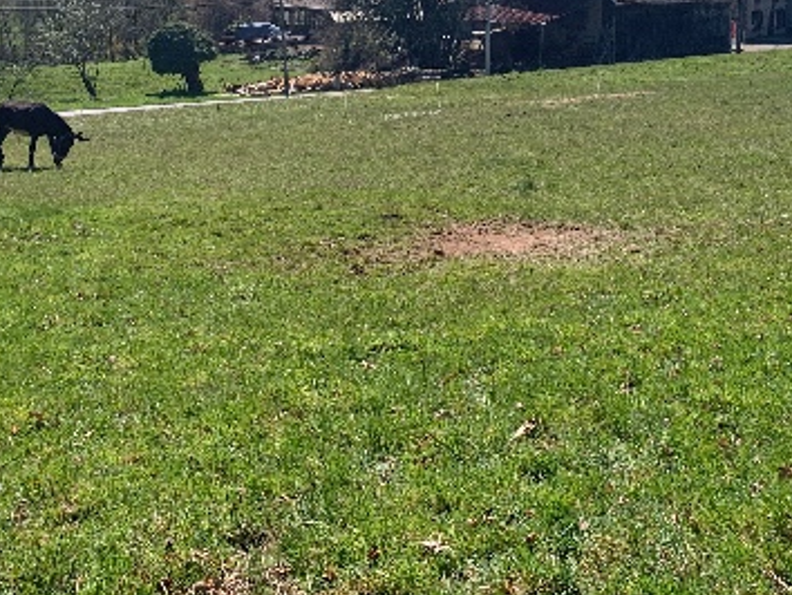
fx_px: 1076
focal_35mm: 47
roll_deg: -0.7
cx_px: 436
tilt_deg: -7.1
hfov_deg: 40.4
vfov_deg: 29.8
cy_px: 76
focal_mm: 4.25
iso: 25
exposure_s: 1/2833
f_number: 1.8
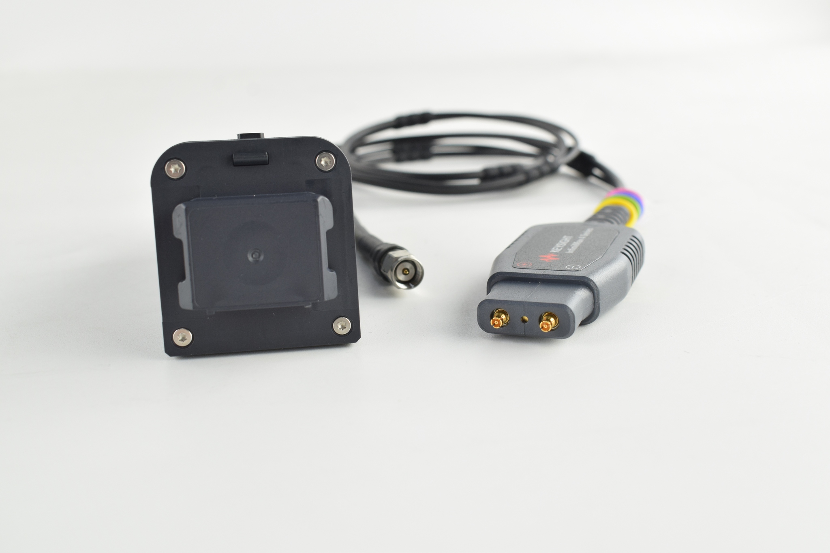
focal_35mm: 39
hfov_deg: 49.6
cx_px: 415
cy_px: 276
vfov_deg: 34.2
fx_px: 899
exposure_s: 1/30
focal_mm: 26
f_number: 10
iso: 400
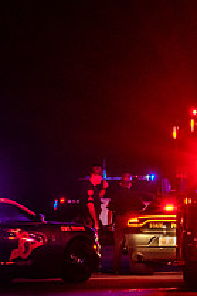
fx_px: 3584
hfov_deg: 3.1
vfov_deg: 4.7
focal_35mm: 436
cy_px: 182
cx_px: 224
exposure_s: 1/80
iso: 2000
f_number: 4.5
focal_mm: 98
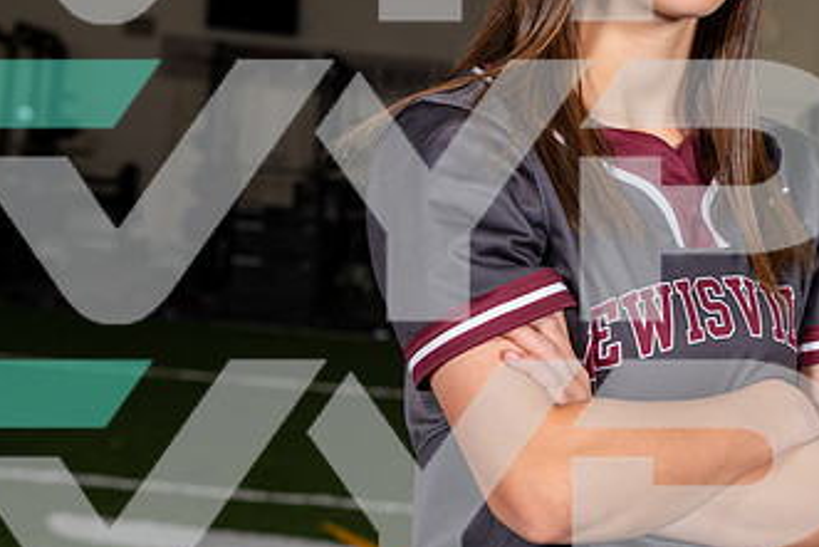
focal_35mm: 91
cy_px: 192
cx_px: 532
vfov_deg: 15.0
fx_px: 2071
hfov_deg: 22.3
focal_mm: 52
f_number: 5.6
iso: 200
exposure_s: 1/200
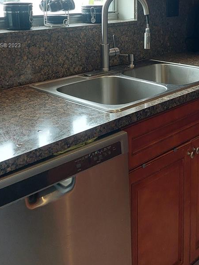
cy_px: 46
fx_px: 368
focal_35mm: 48
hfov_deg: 30.0
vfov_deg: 37.9
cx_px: 139
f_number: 1.8
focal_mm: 5.23
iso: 160
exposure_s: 1/60
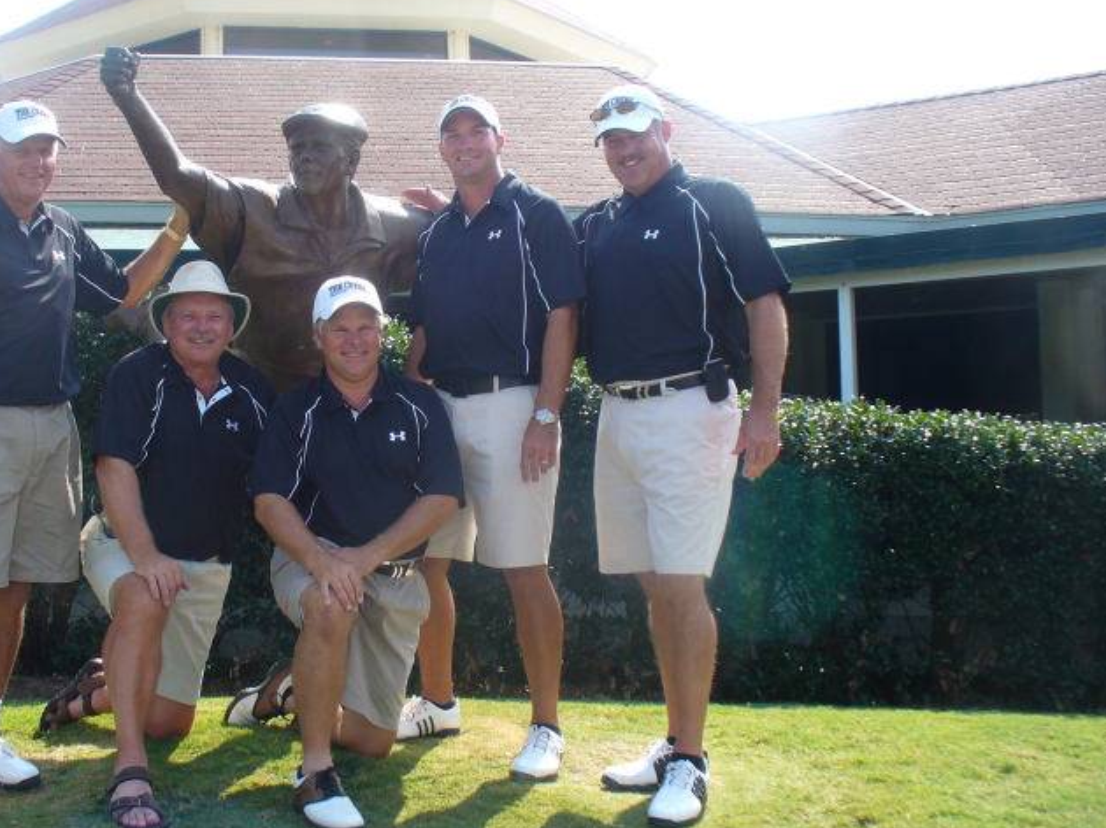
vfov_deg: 30.8
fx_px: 1501
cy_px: 358
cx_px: 416
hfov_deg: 40.2
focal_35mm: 47
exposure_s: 1/125
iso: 80
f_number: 5.6
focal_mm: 6.1
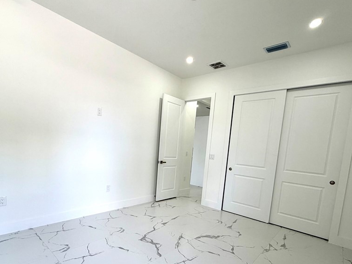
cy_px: 167
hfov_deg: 84.5
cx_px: 164
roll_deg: -4.3
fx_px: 193
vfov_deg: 67.5
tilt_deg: -5.9
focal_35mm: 19
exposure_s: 1/120
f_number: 2.2
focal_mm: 2.22
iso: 80
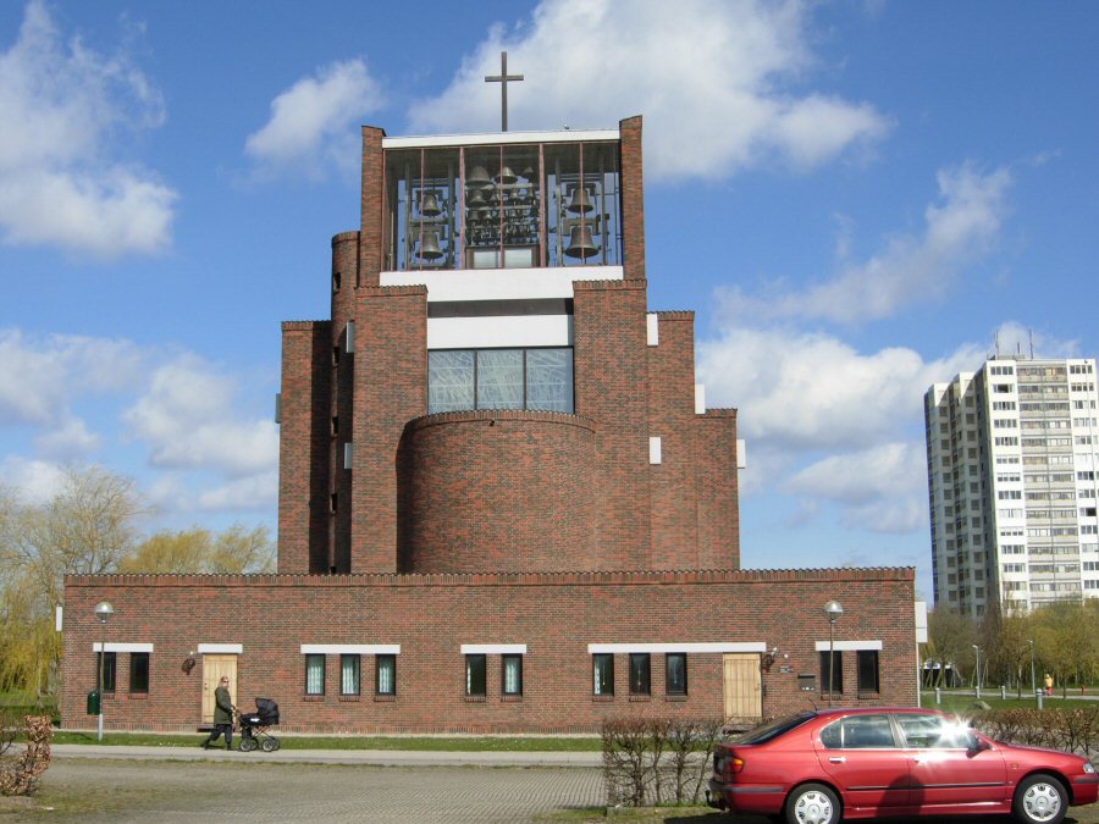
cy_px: 412
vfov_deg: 39.7
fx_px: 1143
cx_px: 550
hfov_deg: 51.4
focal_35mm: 36
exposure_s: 1/395
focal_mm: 7.5
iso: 50
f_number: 6.1
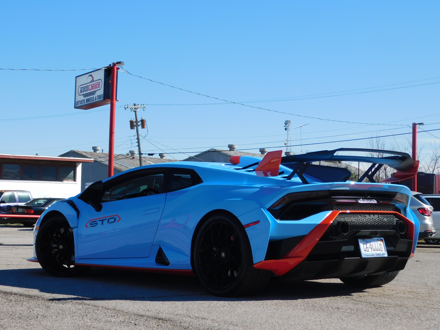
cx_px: 220
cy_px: 165
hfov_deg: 29.4
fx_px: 839
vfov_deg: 22.3
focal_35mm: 66
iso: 125
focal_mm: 11.7
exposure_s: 1/1000
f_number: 4.2
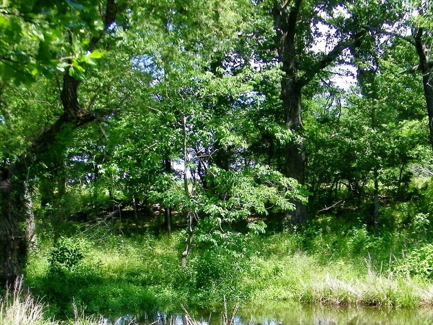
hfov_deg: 30.3
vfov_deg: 22.6
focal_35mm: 64
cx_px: 230
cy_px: 269
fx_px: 801
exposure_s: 1/125
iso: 100
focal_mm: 6.8
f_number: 7.4
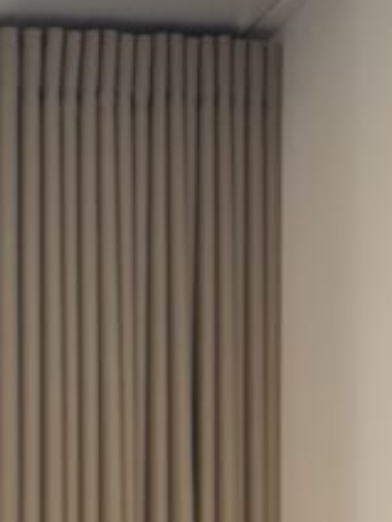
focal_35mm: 116
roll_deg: +2.1
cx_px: -441
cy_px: 1012
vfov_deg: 14.4
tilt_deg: -0.2
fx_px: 1751
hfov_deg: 11.3
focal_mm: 6.76
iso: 64
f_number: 1.78
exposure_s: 1/121
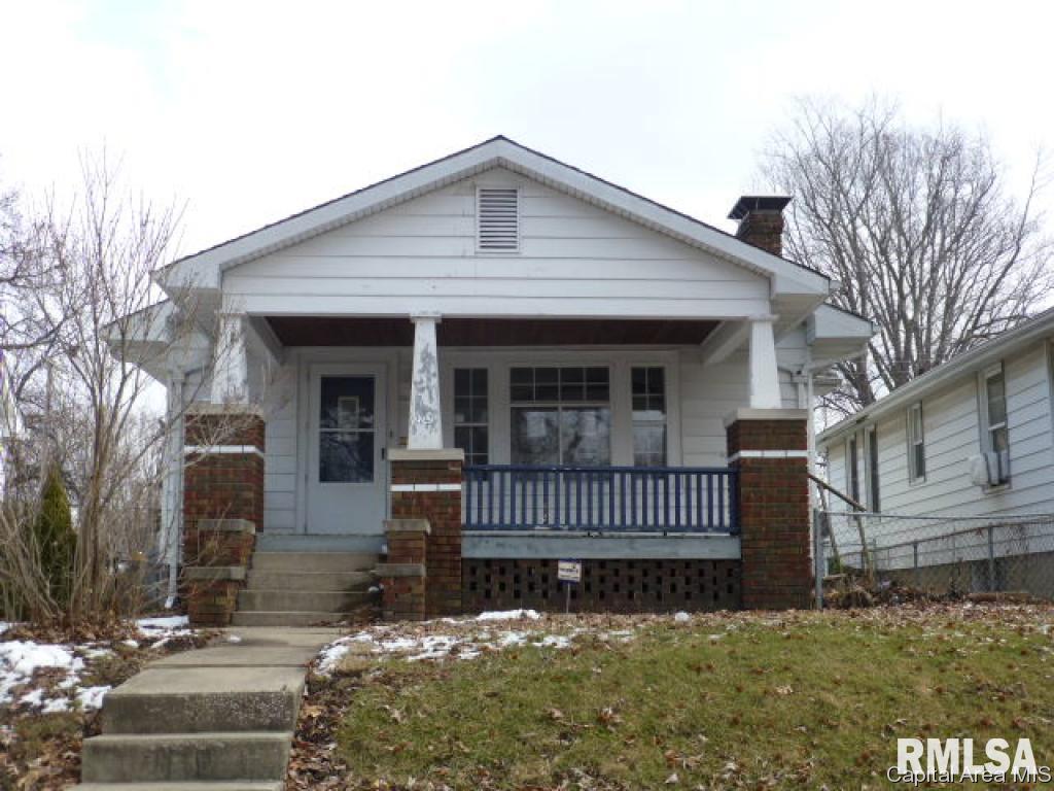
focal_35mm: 44
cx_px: 527
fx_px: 1340
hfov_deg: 42.9
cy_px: 396
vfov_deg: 32.9
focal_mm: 7.9
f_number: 4.1
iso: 100
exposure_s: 1/400
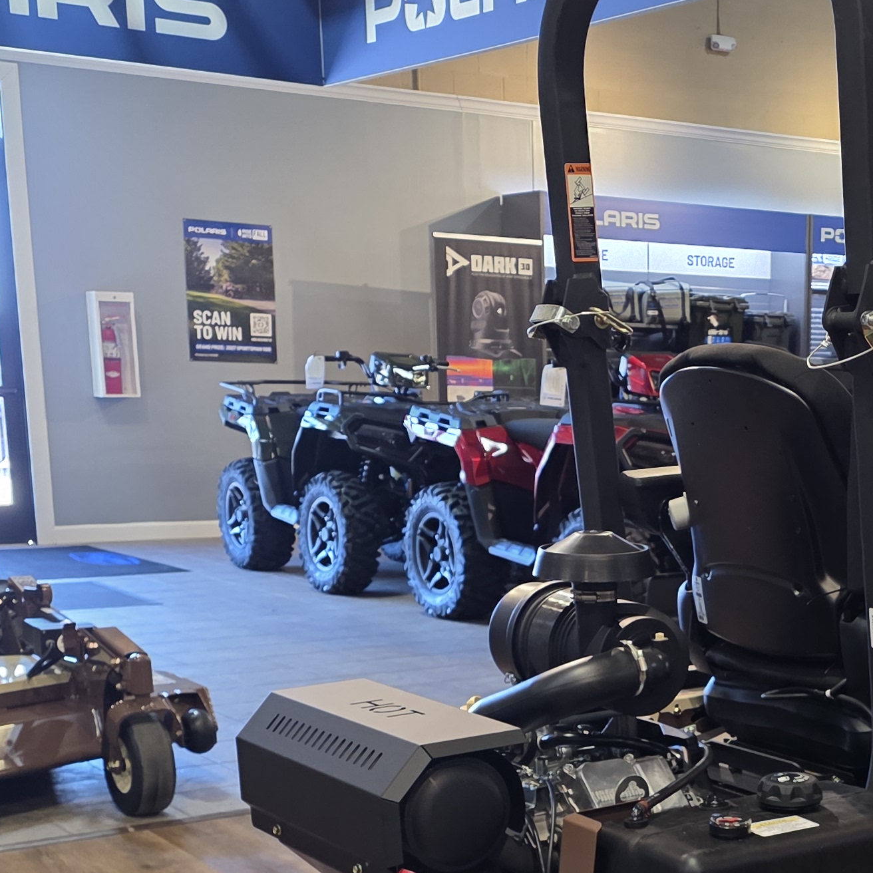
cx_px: 783
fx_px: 1769
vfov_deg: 26.6
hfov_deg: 26.8
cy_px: 811
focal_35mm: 62
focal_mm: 6.3
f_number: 1.7
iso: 400
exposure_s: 1/120
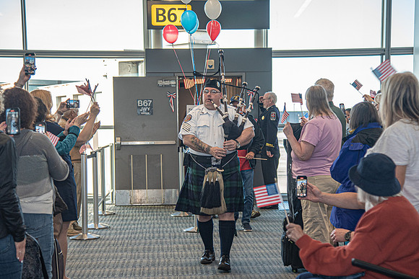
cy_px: 156
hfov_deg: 26.6
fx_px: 886
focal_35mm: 76
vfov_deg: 17.9
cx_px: 207
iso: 640
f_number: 4
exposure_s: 1/160
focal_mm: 66
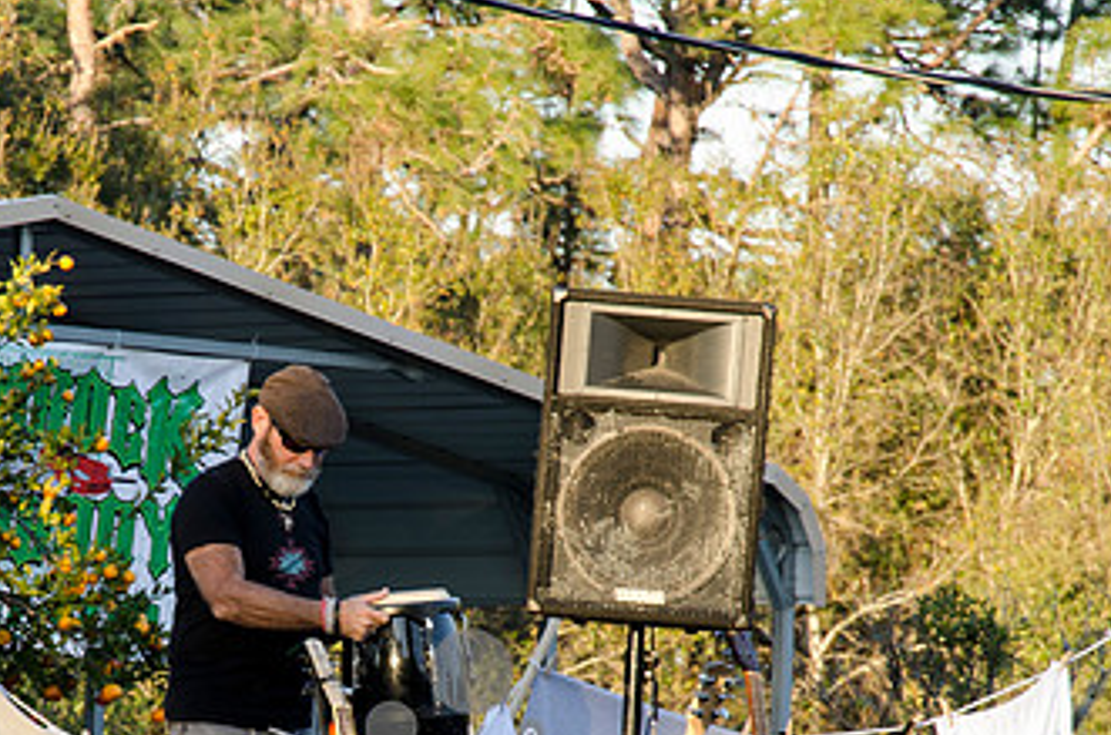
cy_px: 567
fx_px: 12530
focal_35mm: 407
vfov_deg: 3.4
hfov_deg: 5.1
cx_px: 329
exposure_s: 1/60
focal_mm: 155
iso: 320
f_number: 10
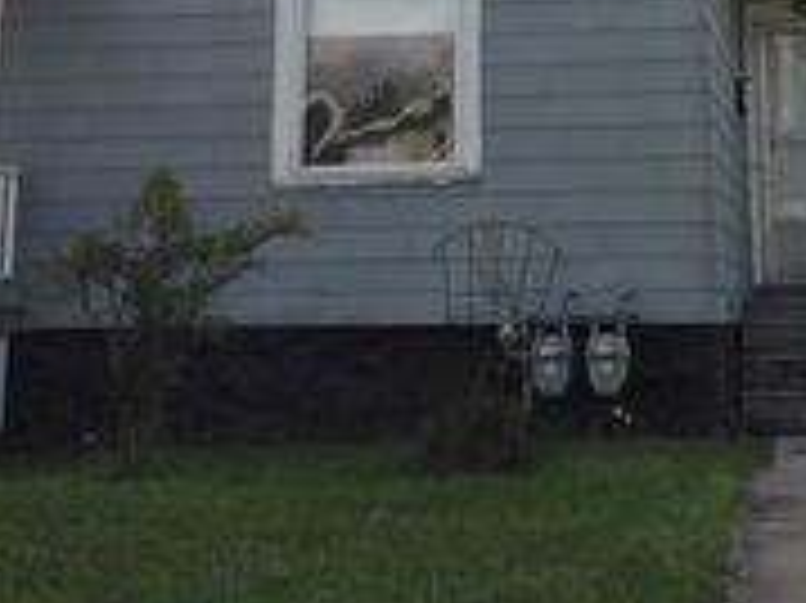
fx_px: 1559
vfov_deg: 20.6
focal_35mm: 67
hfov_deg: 28.8
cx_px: 545
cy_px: -97
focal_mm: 4.3
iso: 100
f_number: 3.3
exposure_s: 1/800
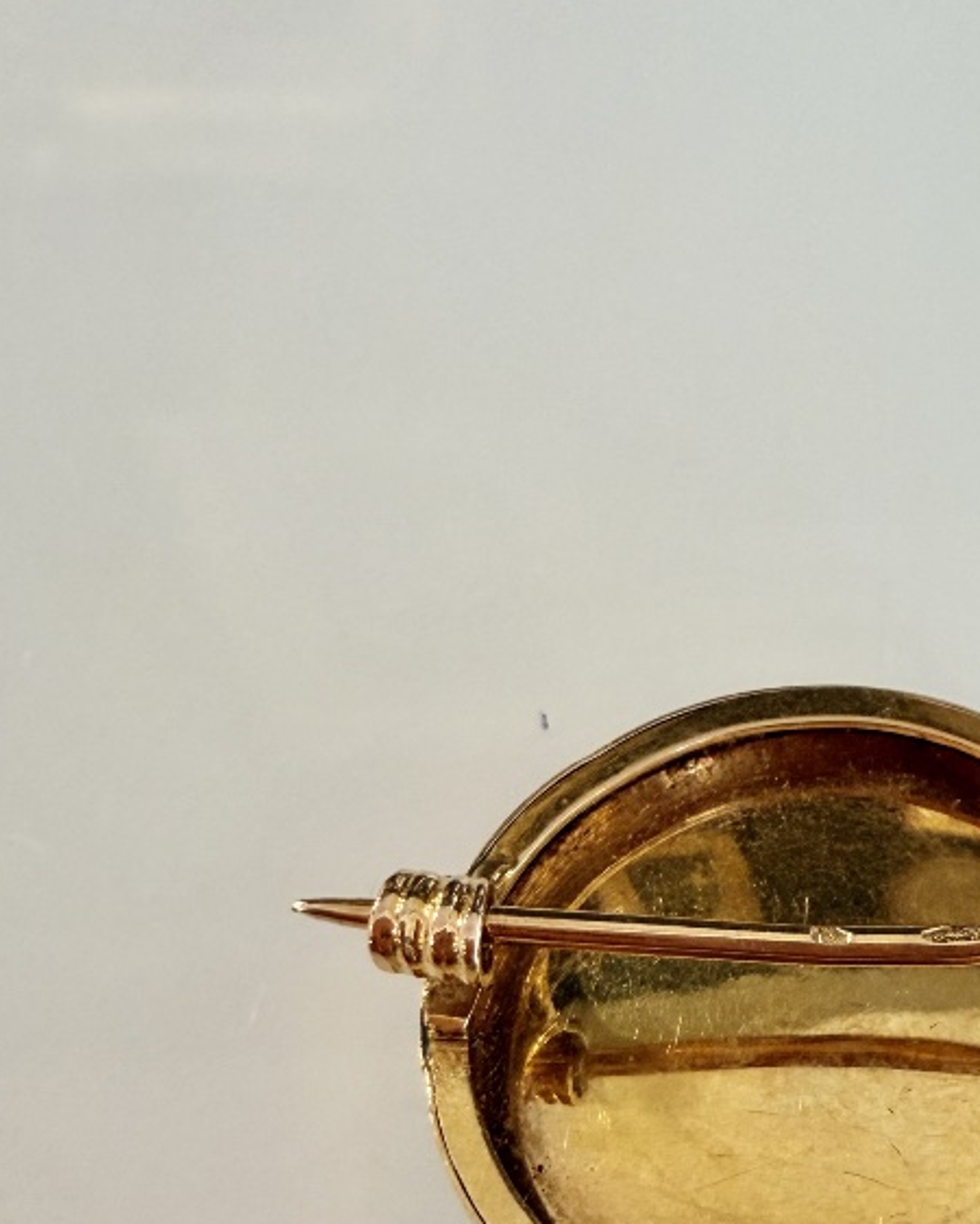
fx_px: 1812
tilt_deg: -61.8
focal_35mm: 50
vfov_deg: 36.2
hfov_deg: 28.7
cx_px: 934
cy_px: 965
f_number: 2.2
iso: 200
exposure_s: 1/50
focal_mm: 2.22
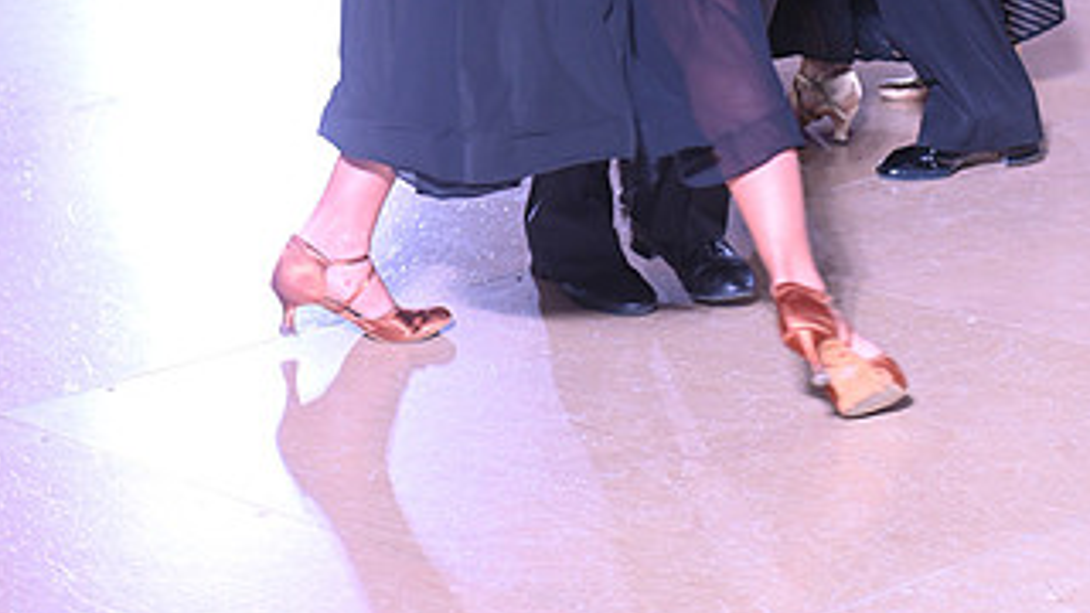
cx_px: 536
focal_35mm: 148
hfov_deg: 14.5
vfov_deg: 8.0
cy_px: -310
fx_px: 4278
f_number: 5.6
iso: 1600
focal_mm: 78
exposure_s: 1/200
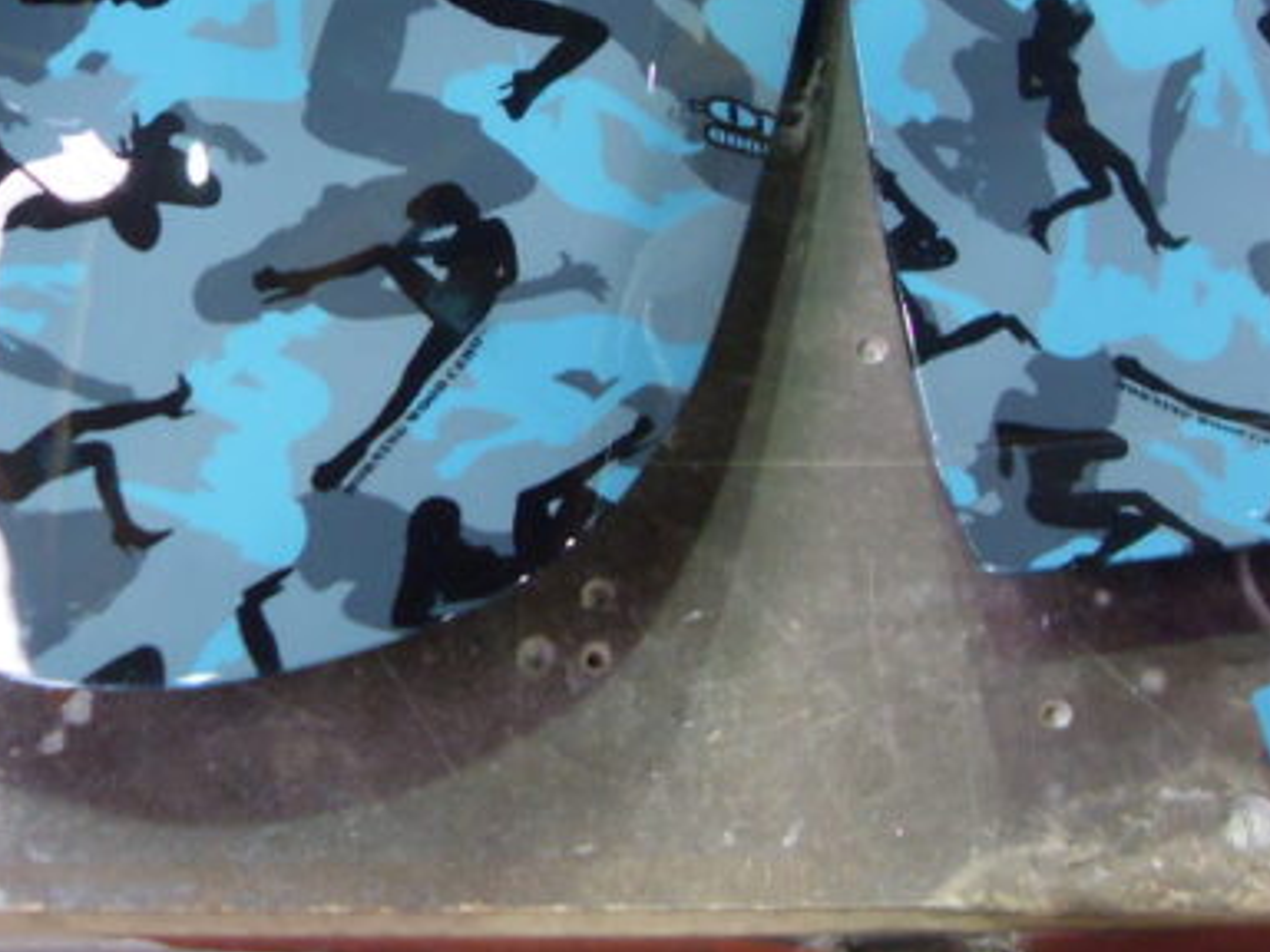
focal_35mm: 73
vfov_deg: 19.9
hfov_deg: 26.3
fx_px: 2678
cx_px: 962
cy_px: 136
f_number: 2.8
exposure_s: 1/20
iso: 200
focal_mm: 6.3
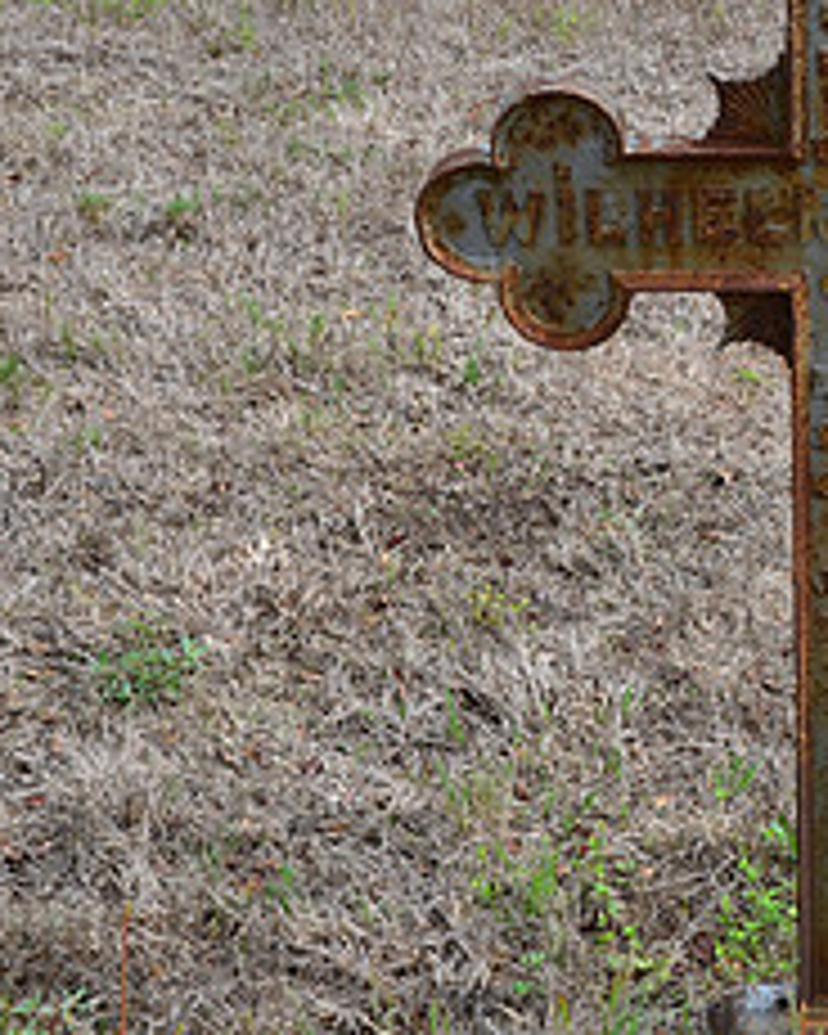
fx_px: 2604
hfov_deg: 17.4
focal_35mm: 85
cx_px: 918
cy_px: 274
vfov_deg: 22.3
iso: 250
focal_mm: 24
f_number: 10
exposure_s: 1/60
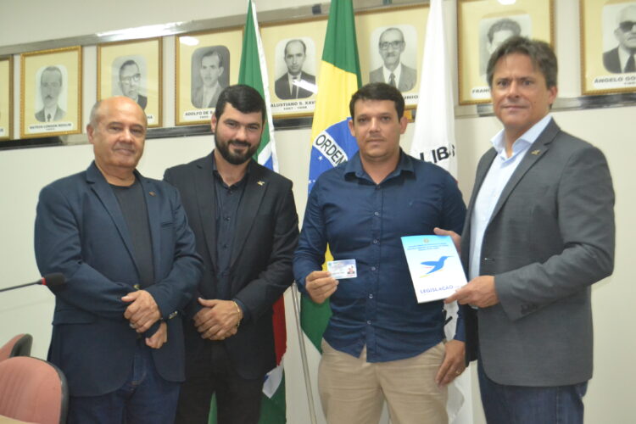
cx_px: 318
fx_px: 848
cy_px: 212
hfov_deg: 41.1
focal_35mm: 48
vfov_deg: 28.1
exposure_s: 1/60
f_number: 4.8
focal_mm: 32
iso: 3200
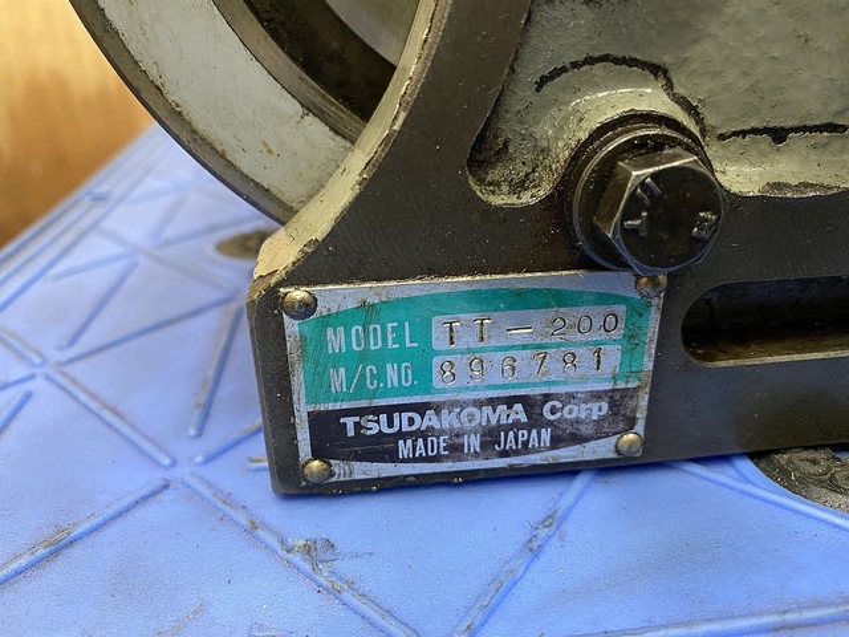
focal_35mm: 26
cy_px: 318
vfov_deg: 53.1
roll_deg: +1.2
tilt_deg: -25.3
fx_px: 638
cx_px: 424
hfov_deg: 67.3
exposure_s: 1/60
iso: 500
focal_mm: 4.25
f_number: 1.8
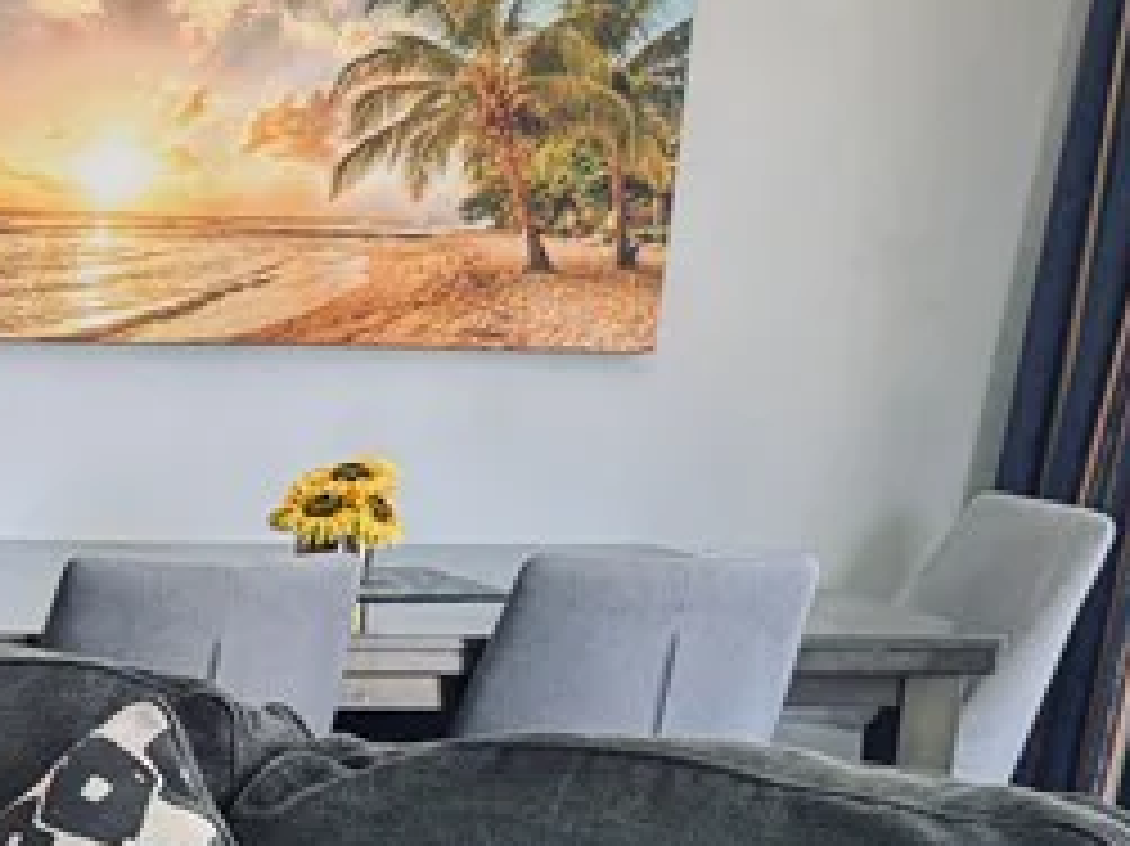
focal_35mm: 98
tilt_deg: -13.6
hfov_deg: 18.6
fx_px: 3198
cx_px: -351
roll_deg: -1.9
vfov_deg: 14.8
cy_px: 896
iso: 125
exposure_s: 1/120
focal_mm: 6.76
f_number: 1.78
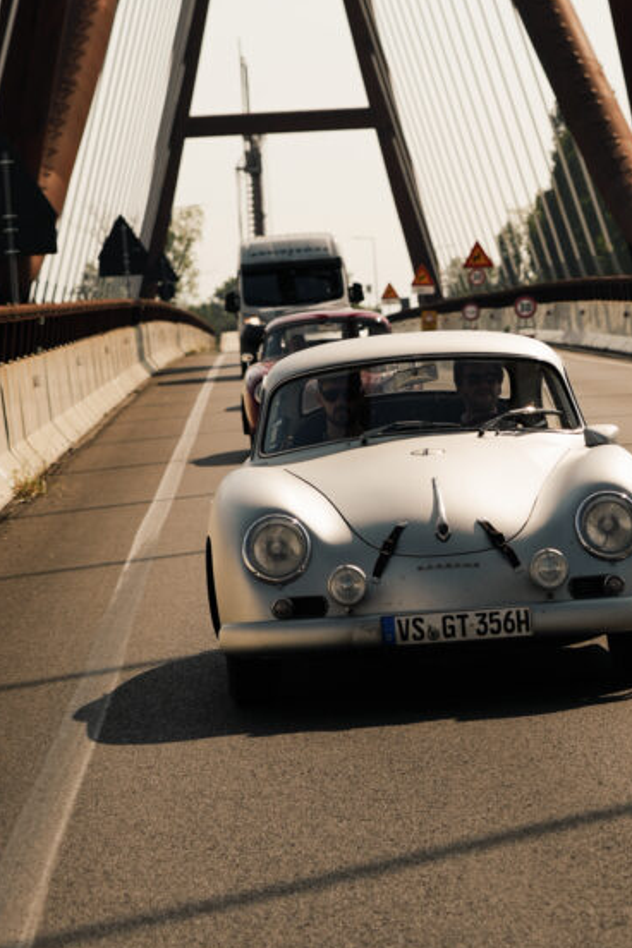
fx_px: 4345
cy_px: 70
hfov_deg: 8.3
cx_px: 327
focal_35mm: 165
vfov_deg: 12.3
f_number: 4
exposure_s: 1/800
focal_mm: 65
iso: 100
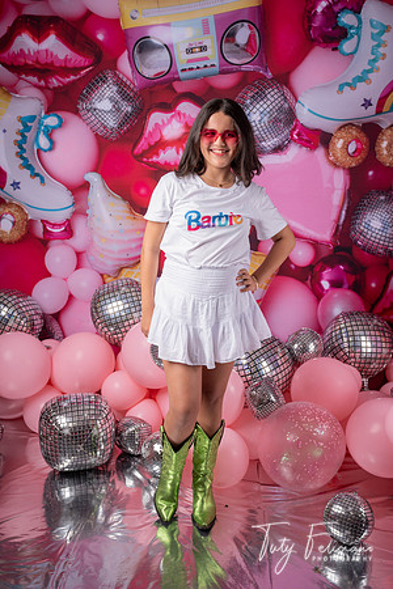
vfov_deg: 48.5
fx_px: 655
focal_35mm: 40
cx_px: 196
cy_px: 294
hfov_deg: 33.4
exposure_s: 1/200
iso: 125
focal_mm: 40
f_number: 5
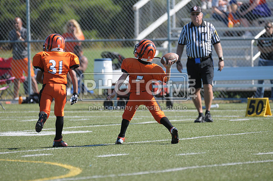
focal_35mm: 450
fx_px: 3408
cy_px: 90
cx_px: 136
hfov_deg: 4.6
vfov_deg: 3.0
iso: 640
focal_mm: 300
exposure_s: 1/3200
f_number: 4
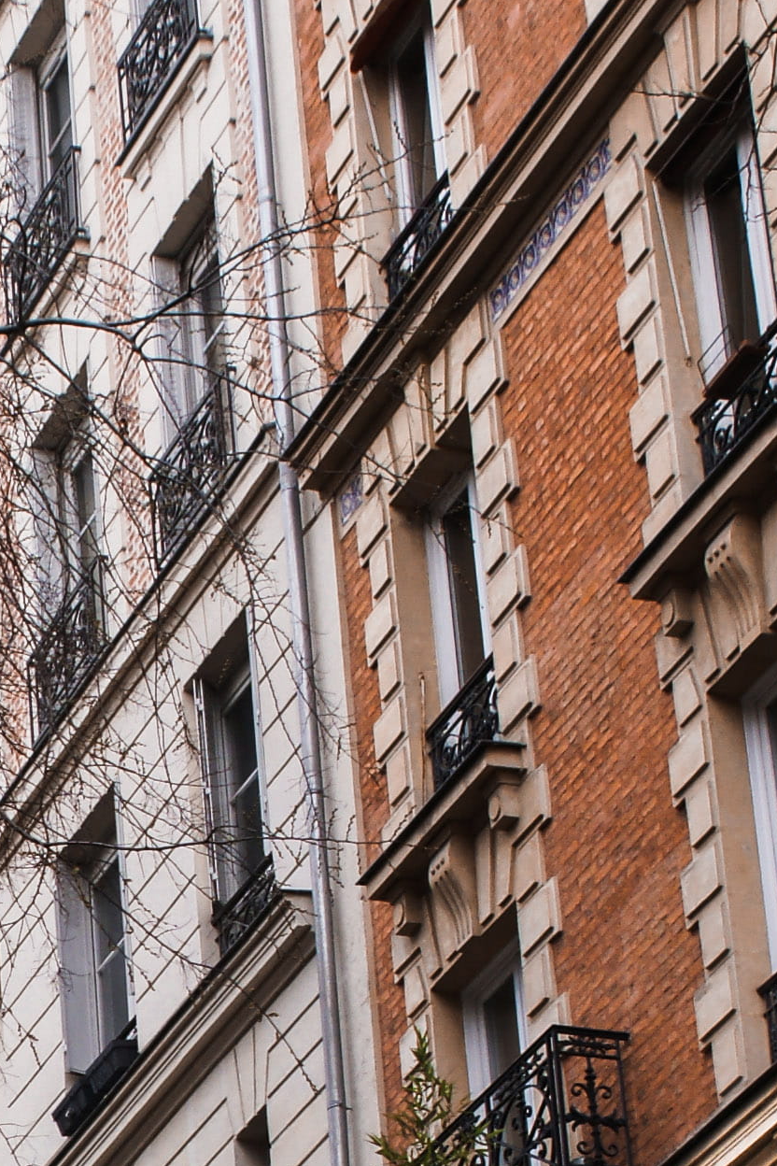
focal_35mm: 154
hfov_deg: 8.6
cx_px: -498
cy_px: 1283
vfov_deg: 13.1
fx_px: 4985
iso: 200
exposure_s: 1/640
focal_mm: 30
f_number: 5
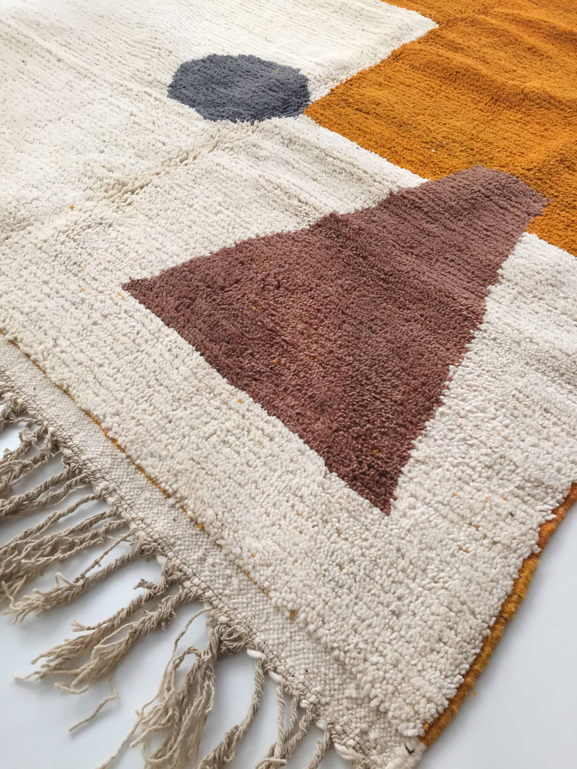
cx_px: 288
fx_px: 645
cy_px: 384
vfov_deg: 61.7
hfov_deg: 48.2
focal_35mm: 29
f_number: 2.2
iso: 100
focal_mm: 4.15
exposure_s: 1/33
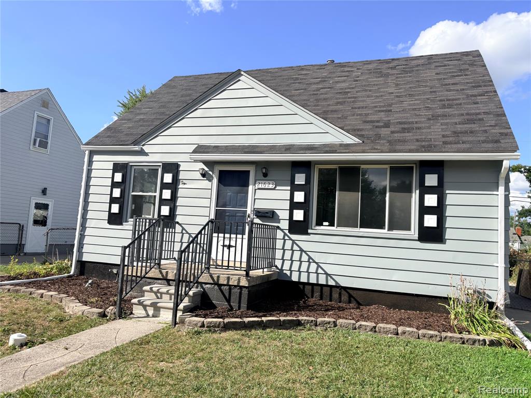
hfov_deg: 67.3
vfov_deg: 53.1
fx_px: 399
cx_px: 266
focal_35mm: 26
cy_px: 199
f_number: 1.6
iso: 50
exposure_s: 1/3279
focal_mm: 5.96
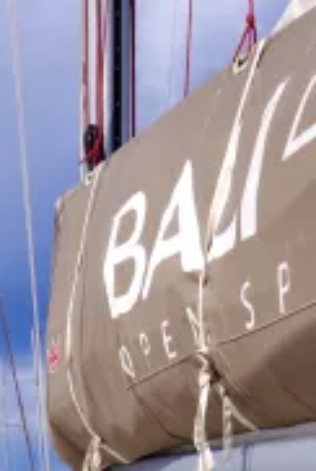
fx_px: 971
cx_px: 181
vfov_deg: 19.6
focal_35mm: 74
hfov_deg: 18.5
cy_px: 866
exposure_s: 1/400
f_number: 13
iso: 200
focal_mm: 15
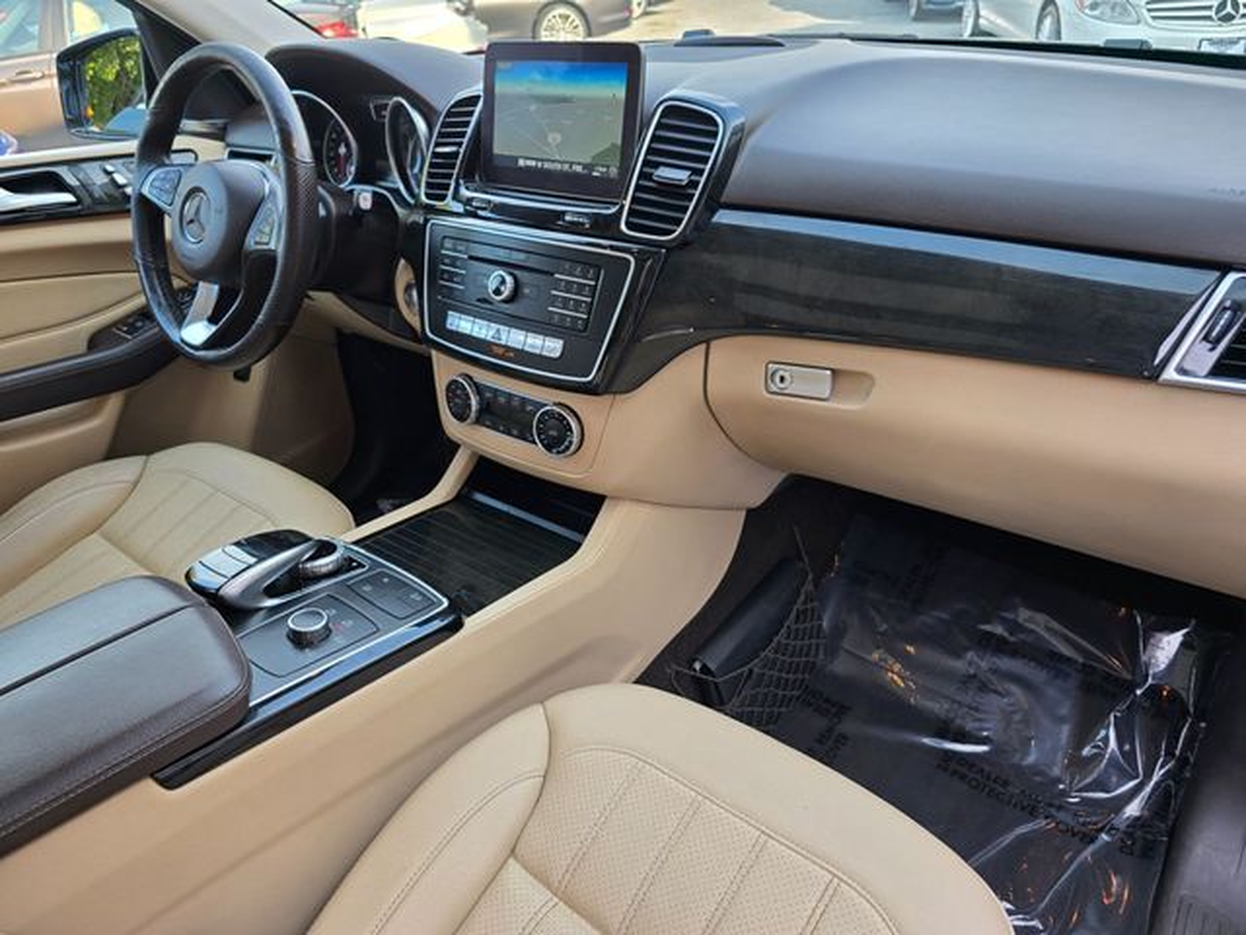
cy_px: 468
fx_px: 828
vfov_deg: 58.9
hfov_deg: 73.9
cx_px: 623
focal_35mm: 23
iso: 16
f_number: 1.7
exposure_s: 1/50
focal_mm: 6.3
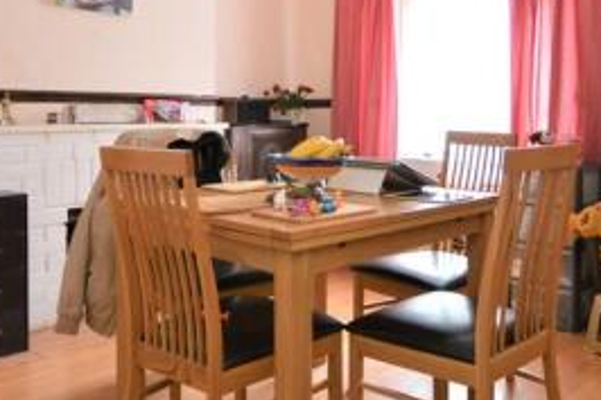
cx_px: 382
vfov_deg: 35.1
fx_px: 617
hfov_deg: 51.3
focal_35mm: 37
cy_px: 102
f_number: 5
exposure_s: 1/6
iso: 100
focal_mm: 10
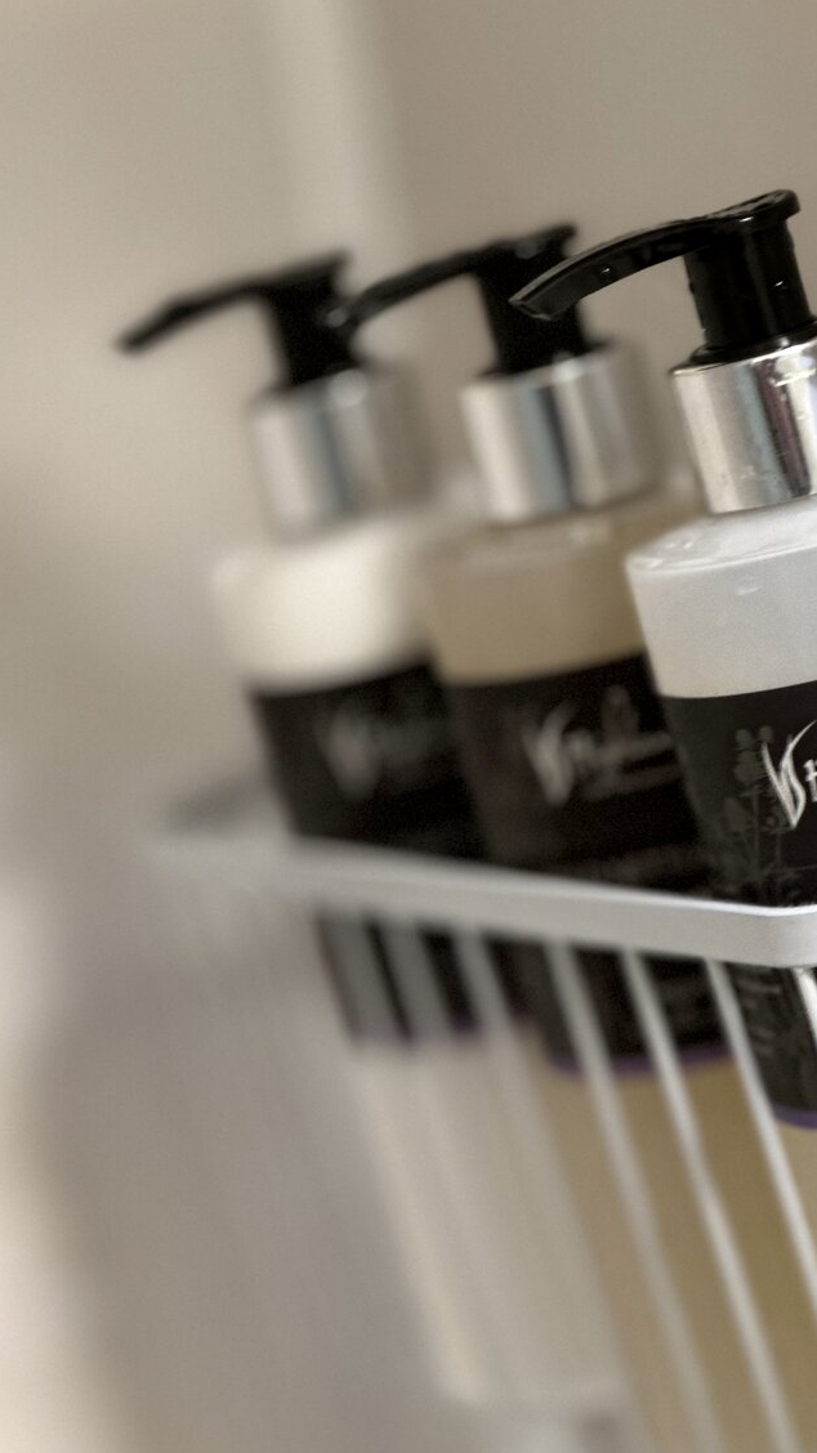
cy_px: 801
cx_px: 642
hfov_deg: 10.2
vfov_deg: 18.0
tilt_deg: -6.8
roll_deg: +9.1
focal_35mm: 119
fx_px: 4586
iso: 400
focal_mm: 9
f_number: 2.8
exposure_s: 1/14
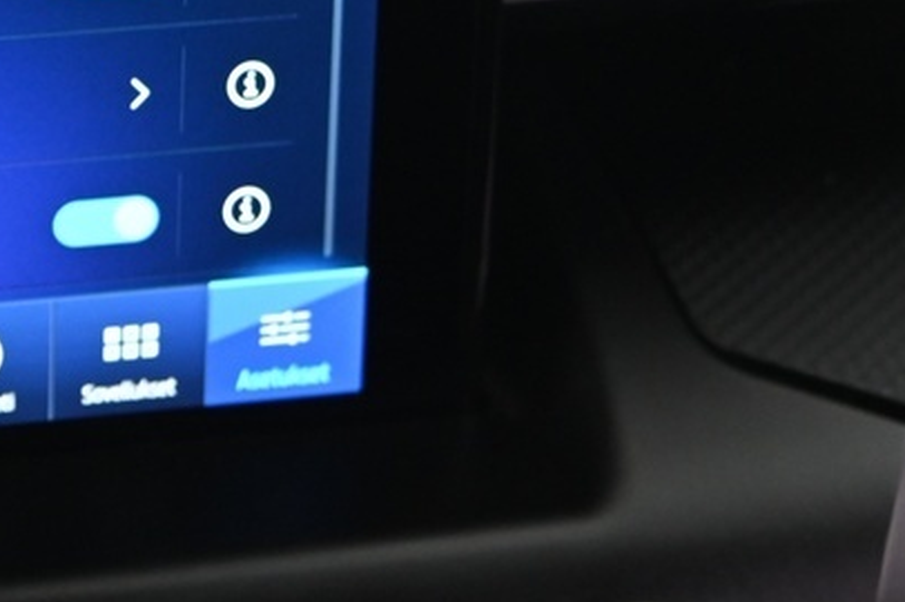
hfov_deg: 14.1
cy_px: -172
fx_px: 3517
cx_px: -230
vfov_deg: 9.6
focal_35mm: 140
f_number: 4
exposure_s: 1/20
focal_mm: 35
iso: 2000
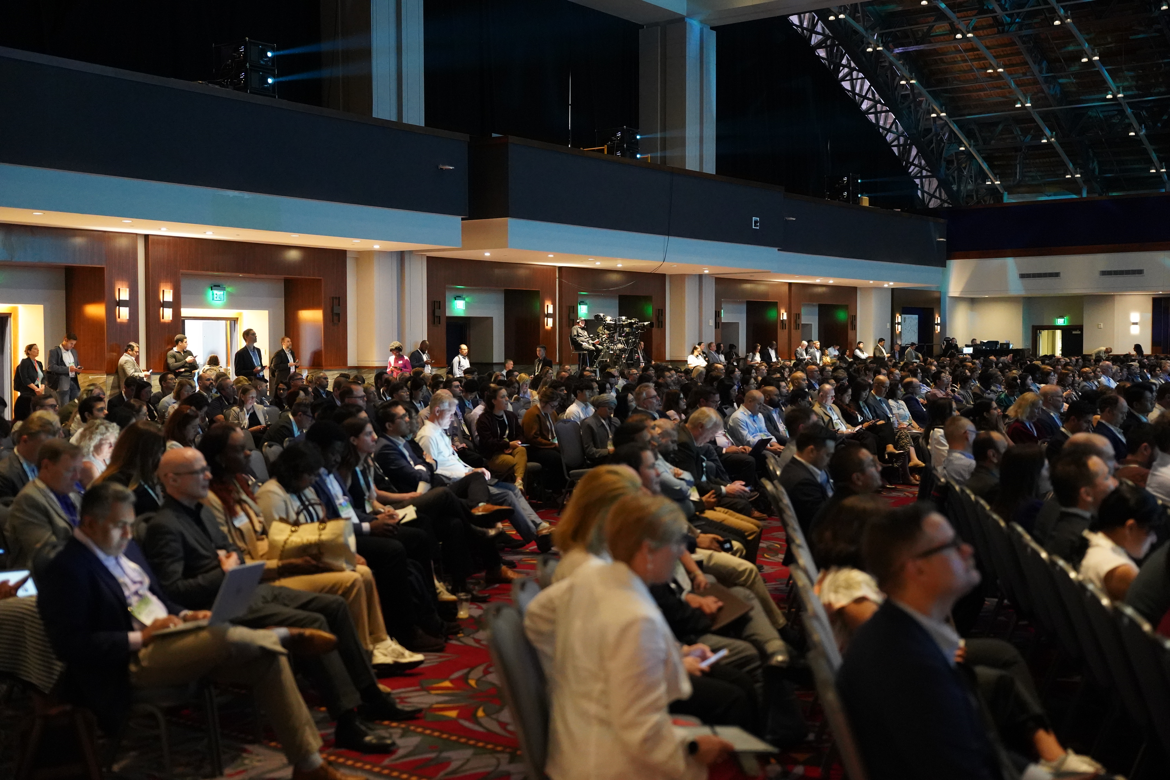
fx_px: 1332
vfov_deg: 32.6
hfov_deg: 47.4
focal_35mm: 41
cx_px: 585
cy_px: 390
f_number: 2
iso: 10000
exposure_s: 1/100
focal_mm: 41
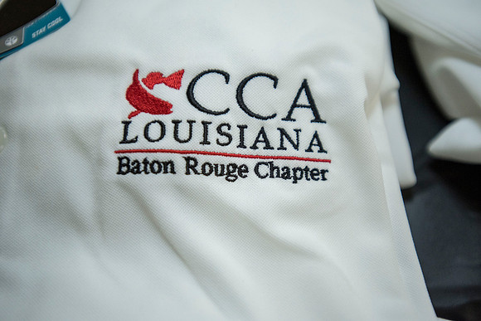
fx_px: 468
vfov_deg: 37.9
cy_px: 160
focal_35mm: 35
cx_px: 240
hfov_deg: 54.4
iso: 1250
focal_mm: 35
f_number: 2.8
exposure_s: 1/160
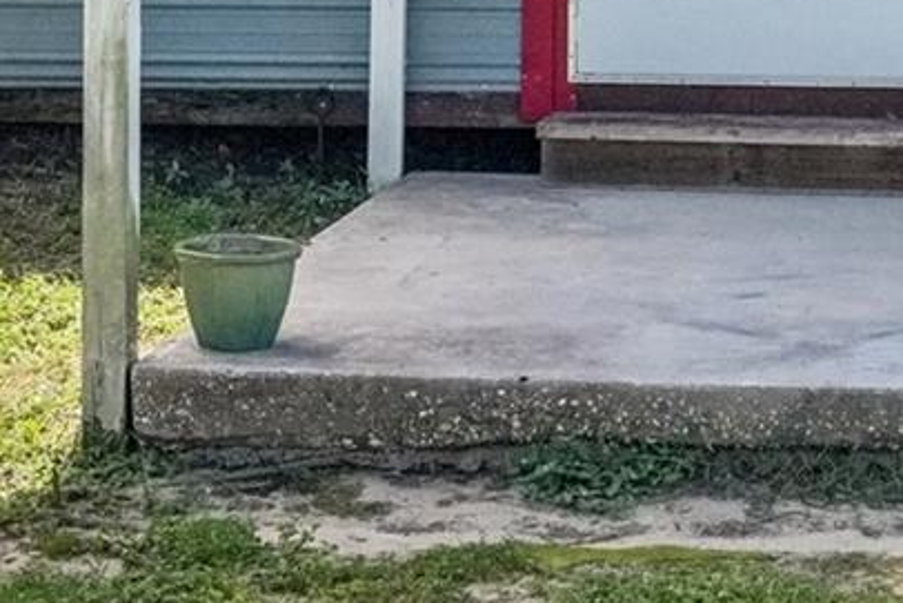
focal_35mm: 130
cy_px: -271
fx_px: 3262
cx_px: 852
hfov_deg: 15.5
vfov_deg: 10.2
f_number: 8
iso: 800
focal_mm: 22
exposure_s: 1/2000
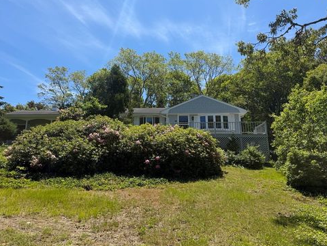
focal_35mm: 25
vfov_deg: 54.9
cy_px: 121
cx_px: 157
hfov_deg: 69.4
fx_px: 236
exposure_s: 1/3584
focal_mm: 6.76
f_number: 1.78
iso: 80
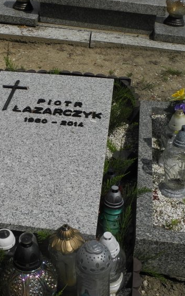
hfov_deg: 22.3
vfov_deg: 35.7
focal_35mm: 57
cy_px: 150
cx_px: 29
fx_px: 460
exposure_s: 1/1600
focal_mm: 8.1
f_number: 6.3
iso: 100
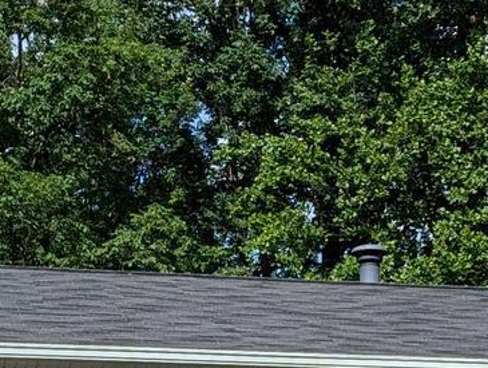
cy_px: 688
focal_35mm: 134
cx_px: 344
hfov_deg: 14.7
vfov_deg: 10.4
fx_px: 1892
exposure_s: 1/1214
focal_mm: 6.9
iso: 19
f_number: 1.68
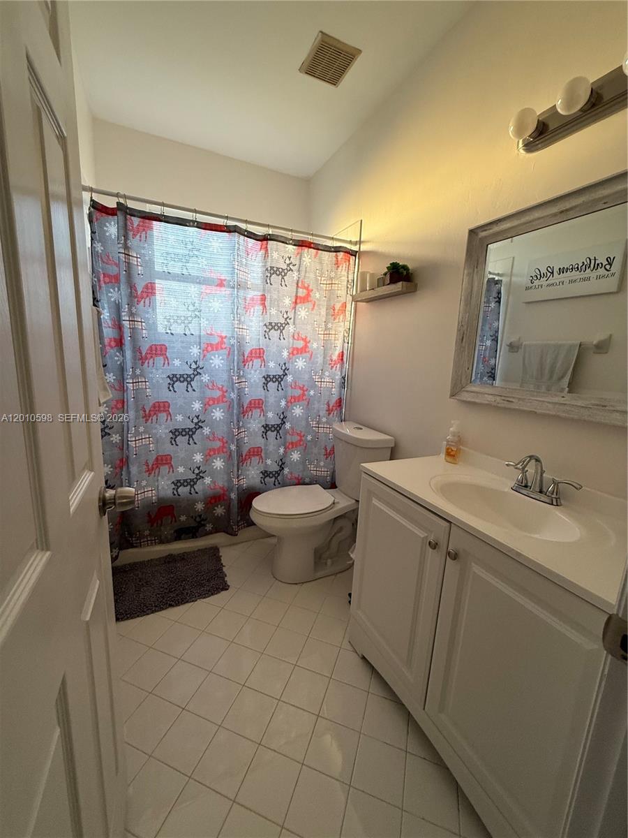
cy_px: 419
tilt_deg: -10.7
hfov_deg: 85.7
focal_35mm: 14
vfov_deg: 102.1
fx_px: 339
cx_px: 314
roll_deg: -3.2
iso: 250
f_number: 2.2
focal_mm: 2.22
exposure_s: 1/120
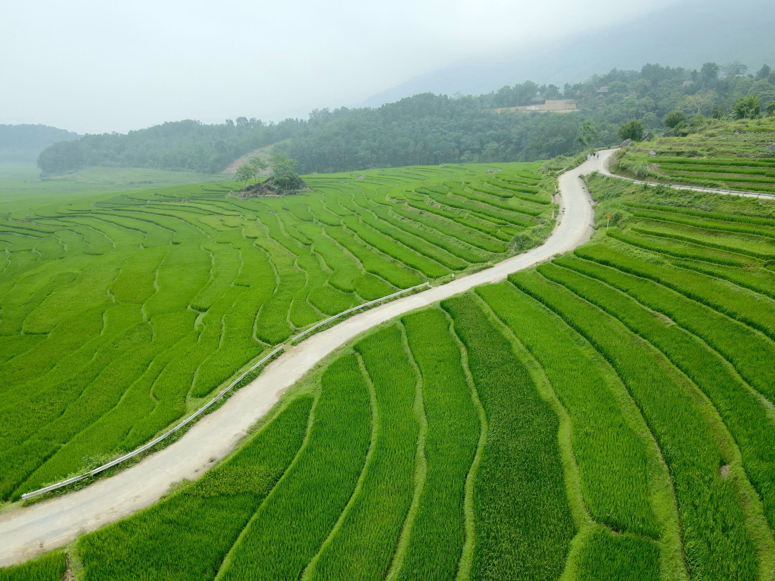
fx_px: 537
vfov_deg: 56.8
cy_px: 290
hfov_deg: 71.6
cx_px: 388
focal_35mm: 24
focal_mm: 4.5
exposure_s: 1/640
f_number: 2.8
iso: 100
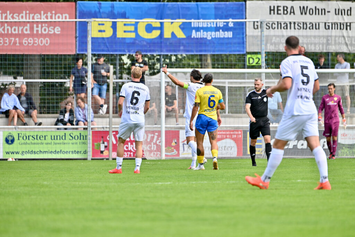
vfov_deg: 3.4
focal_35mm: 400
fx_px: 3945
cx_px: 178
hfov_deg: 5.2
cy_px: 118
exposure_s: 1/1600
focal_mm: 400
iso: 450
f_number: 5.6
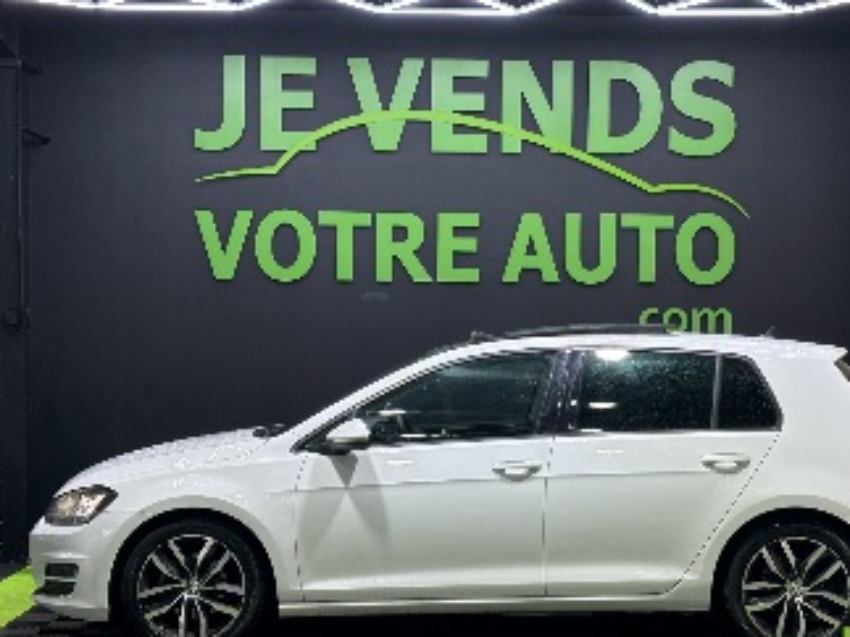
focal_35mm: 67
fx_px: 1645
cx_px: 489
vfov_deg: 21.9
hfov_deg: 28.9
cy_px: 316
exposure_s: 1/100
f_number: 1.6
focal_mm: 5.96
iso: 40
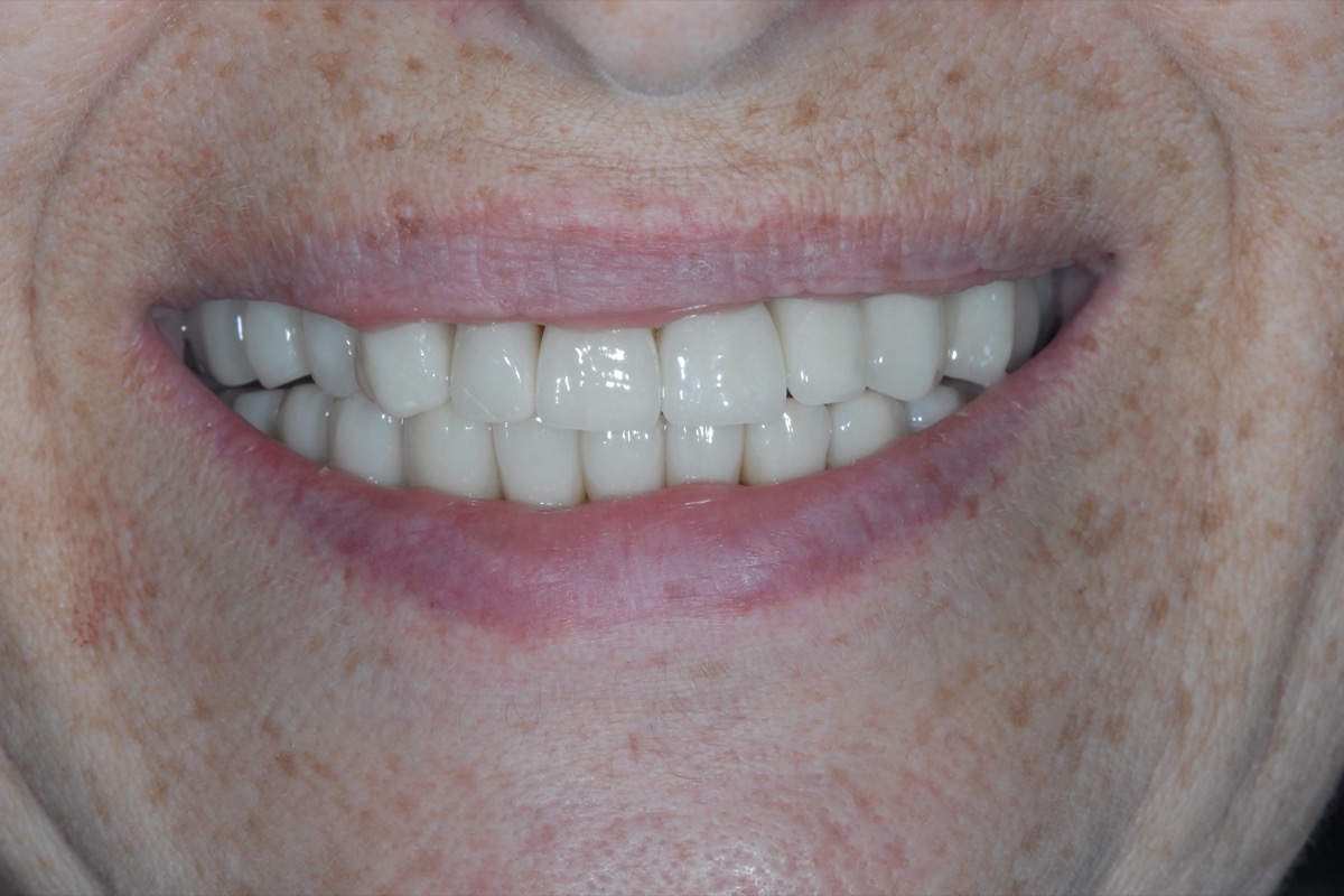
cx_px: 672
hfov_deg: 13.0
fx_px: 5880
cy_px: 448
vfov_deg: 8.7
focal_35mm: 158
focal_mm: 105
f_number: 22
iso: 400
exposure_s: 1/60
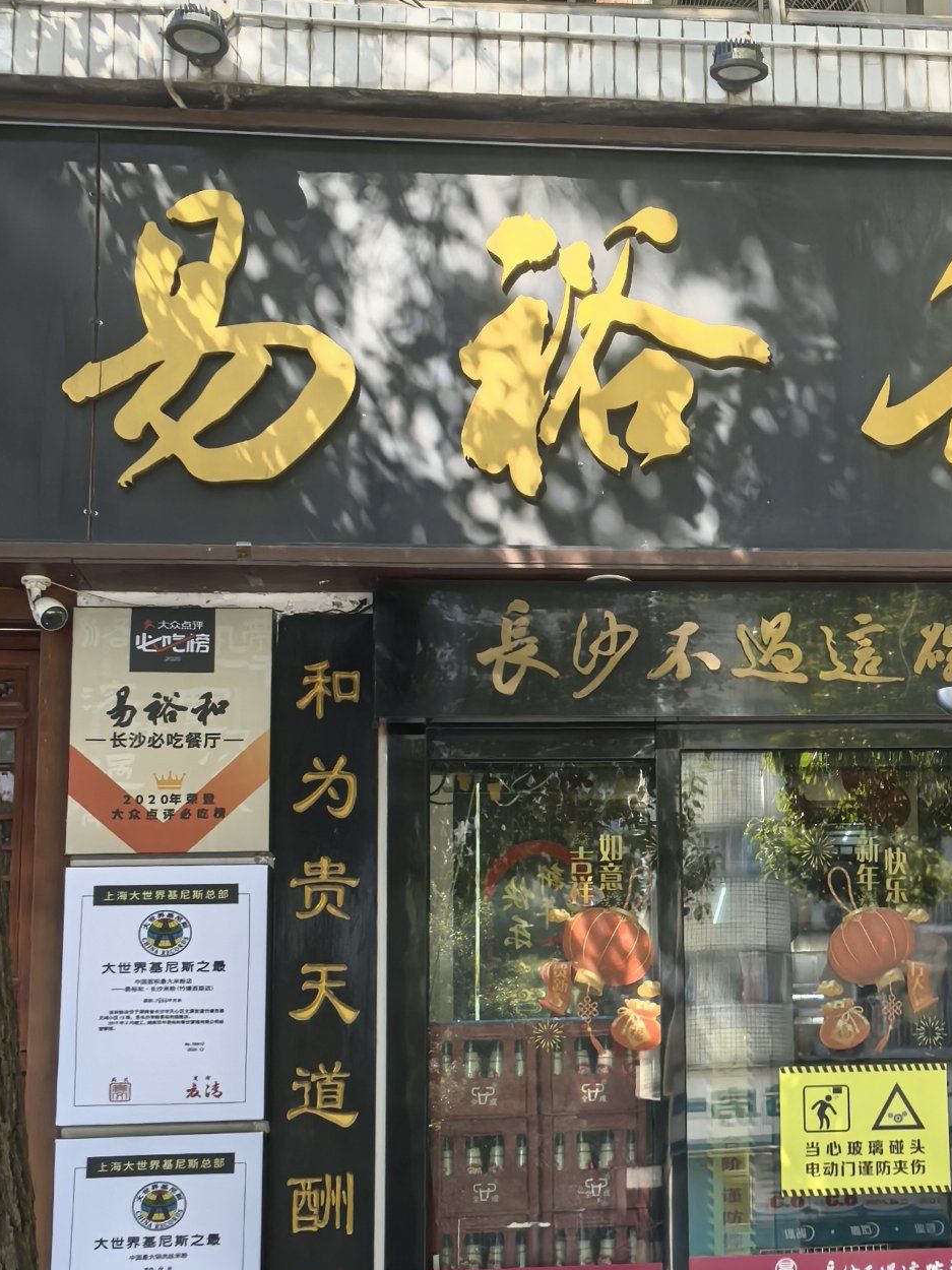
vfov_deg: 32.4
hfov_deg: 24.1
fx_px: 2164
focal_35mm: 59
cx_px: 873
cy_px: 877
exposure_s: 1/476
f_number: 2
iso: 50
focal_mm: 5.75
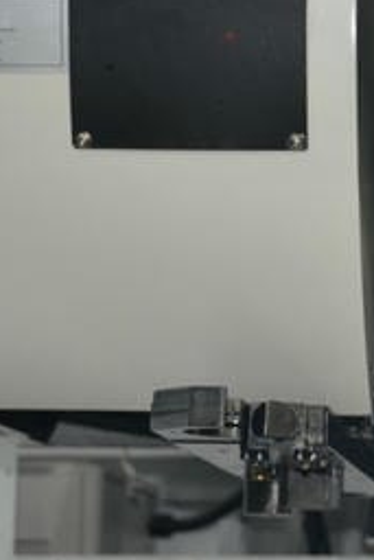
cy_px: 259
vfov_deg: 13.7
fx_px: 2334
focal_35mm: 150
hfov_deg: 9.0
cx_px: 468
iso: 400
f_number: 4
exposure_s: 1/60
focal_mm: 32
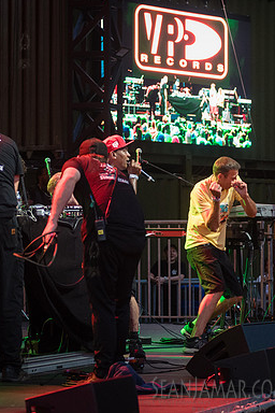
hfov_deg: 7.8
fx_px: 2017
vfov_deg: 11.7
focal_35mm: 176
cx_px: 204
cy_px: 222
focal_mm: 86
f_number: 3.5
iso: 2000
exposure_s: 1/250
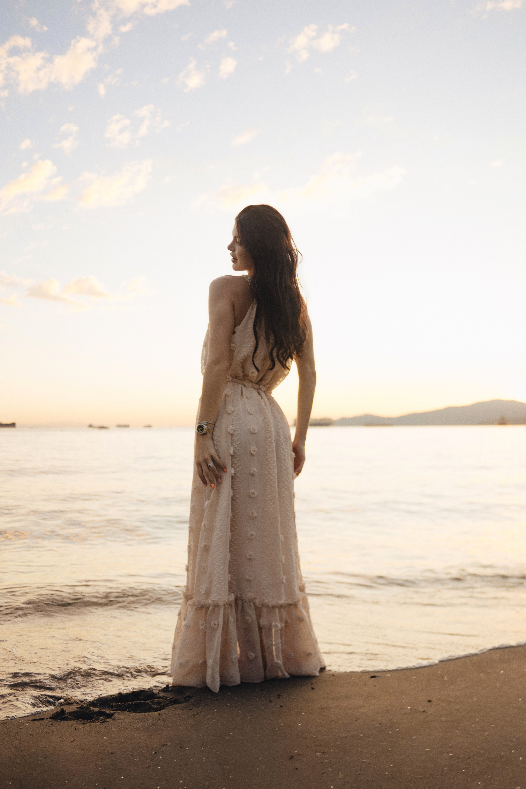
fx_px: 723
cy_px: 394
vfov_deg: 57.2
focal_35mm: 33
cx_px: 263
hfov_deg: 40.0
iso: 250
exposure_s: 1/400
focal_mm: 33
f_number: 2.8
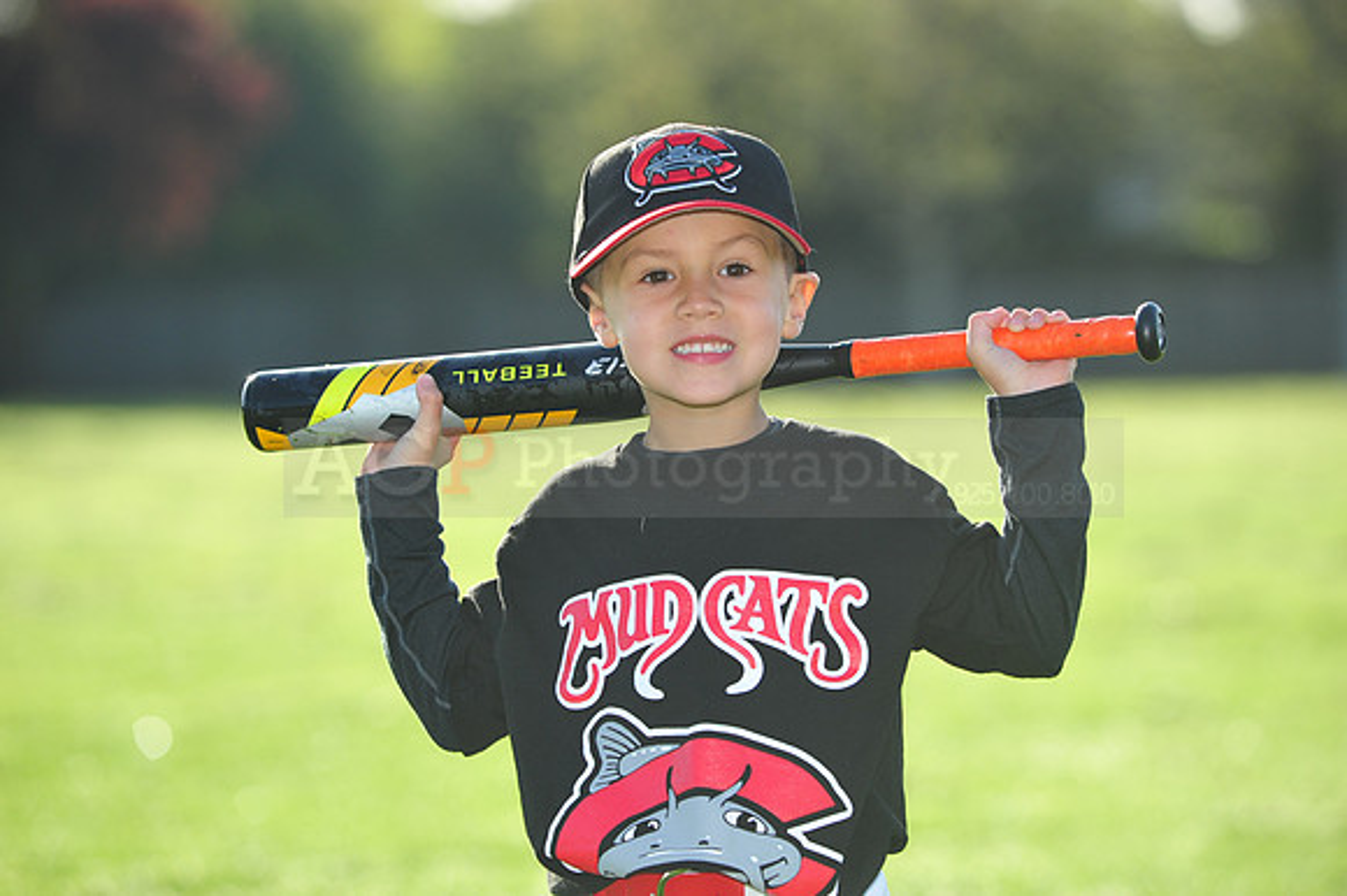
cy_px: 448
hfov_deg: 11.8
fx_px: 6544
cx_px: 674
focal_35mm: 175
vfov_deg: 7.8
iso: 400
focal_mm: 175
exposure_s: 1/1000
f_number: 5
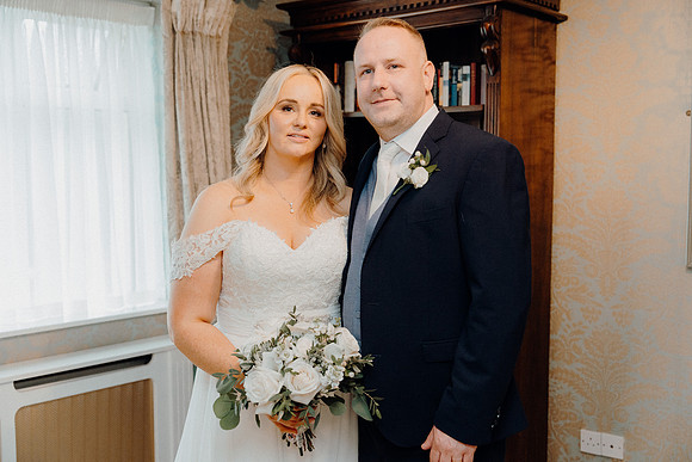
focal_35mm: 43
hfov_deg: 45.4
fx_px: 827
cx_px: 346
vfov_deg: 31.2
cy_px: 231
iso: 2500
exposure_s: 1/160
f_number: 3.5
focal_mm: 43
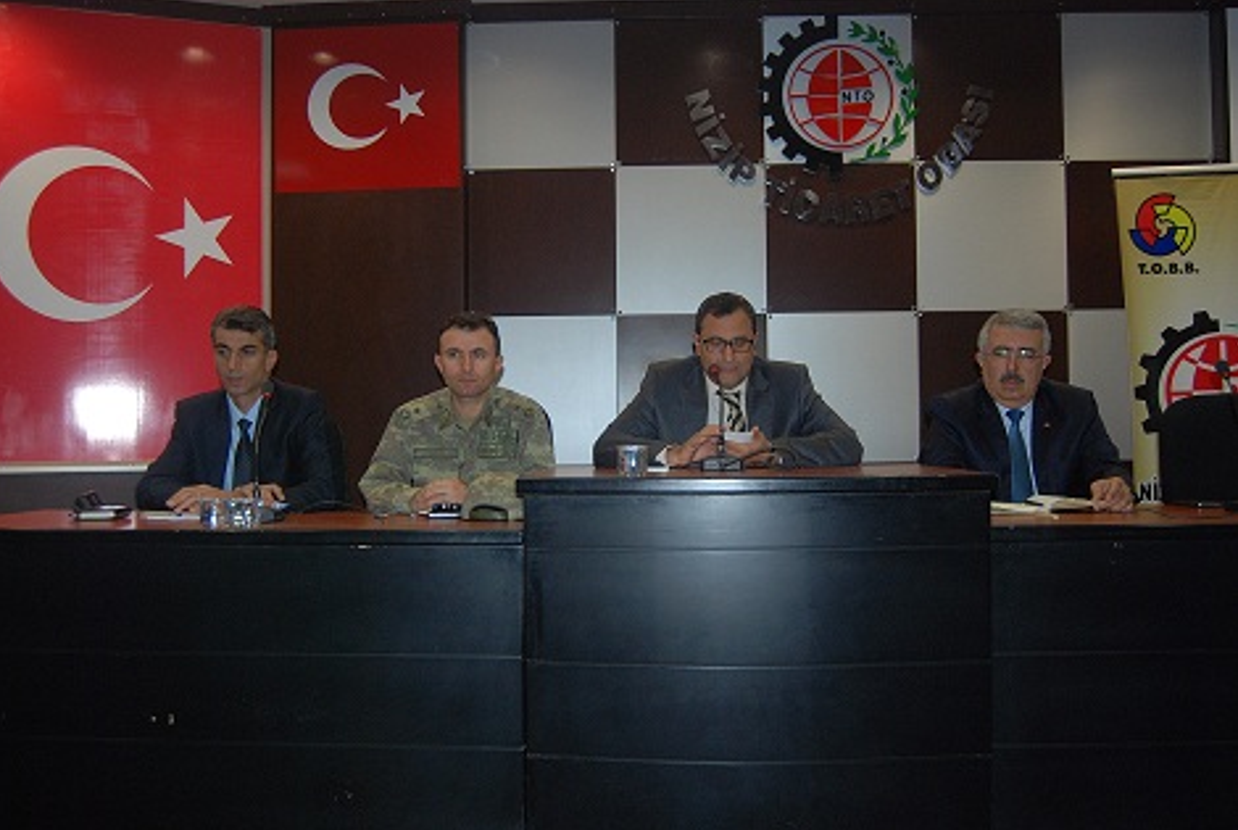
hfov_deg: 53.7
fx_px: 1223
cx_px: 606
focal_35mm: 36
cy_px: 419
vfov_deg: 37.5
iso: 500
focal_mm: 23
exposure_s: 1/60
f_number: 4.5
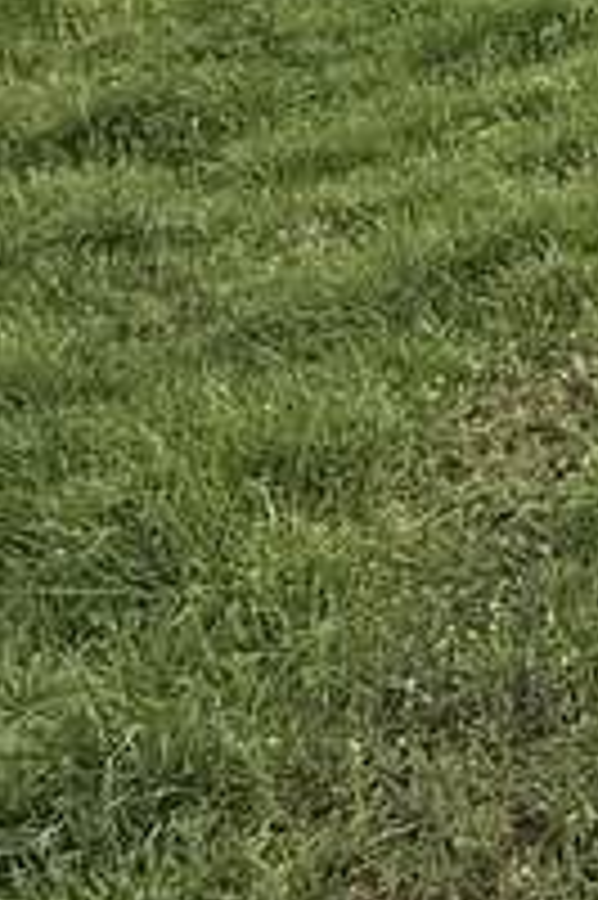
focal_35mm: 70
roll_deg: +0.0
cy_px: -94
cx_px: 1394
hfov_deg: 14.1
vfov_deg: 26.5
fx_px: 1747
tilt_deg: -9.6
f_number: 2.2
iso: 50
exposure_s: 1/1572
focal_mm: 2.22
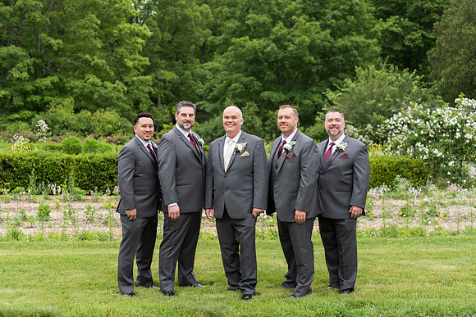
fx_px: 661
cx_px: 238
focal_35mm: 50
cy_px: 158
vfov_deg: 27.0
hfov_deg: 39.6
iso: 64
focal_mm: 50
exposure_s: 1/200
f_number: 2.8
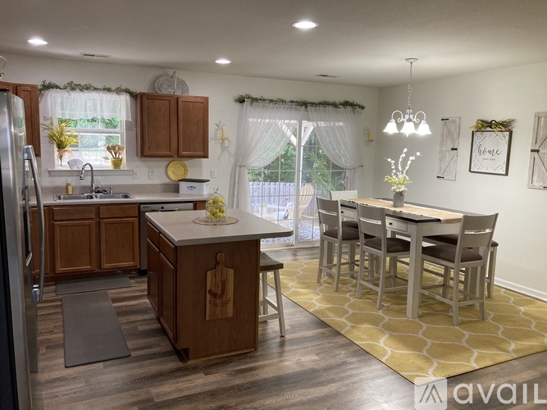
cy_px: 205
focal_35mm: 28
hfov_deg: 63.5
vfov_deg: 49.7
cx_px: 274
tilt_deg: -8.3
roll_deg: -1.7
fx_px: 442
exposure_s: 1/60
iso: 80
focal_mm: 3.99
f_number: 1.8
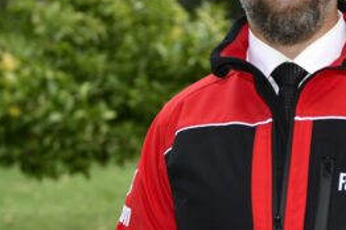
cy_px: 88
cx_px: 290
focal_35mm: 127
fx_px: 1219
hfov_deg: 16.0
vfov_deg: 10.8
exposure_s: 1/100
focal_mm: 50
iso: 64
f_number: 2.8
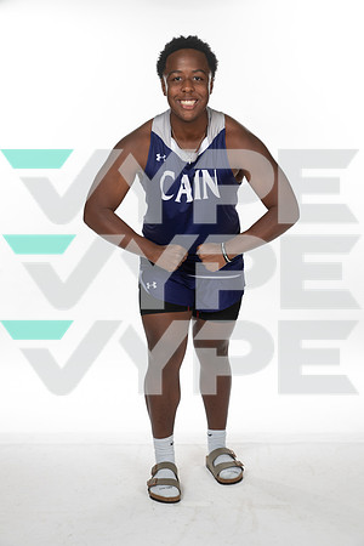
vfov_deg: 38.2
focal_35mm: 52
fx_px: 789
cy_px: 273
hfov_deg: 26.0
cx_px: 182
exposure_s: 1/320
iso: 800
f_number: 7.1
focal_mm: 52
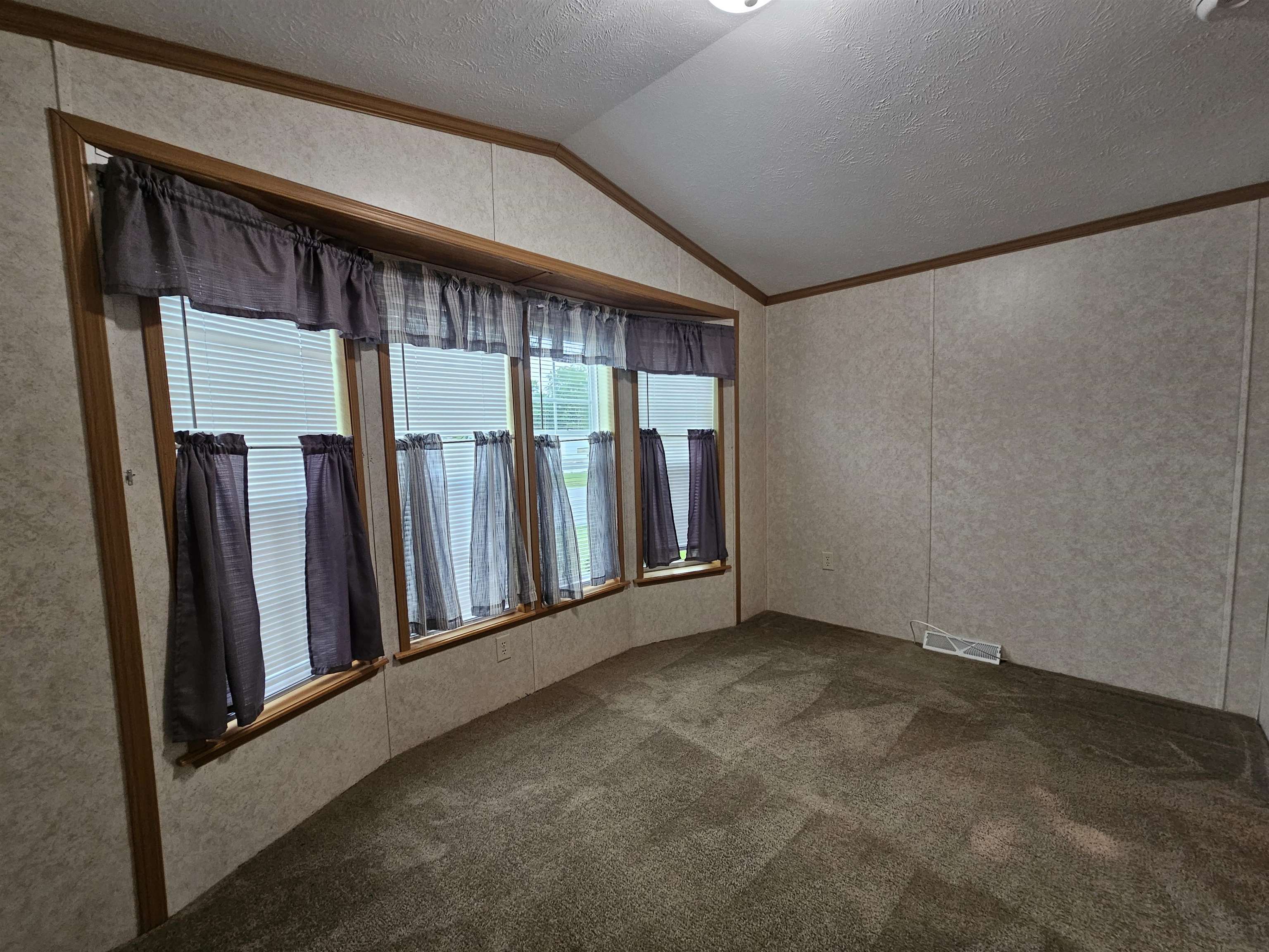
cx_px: 634
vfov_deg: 89.9
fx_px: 477
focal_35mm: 13
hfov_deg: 106.2
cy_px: 476
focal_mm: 2.2
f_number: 2.2
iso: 200
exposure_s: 1/60
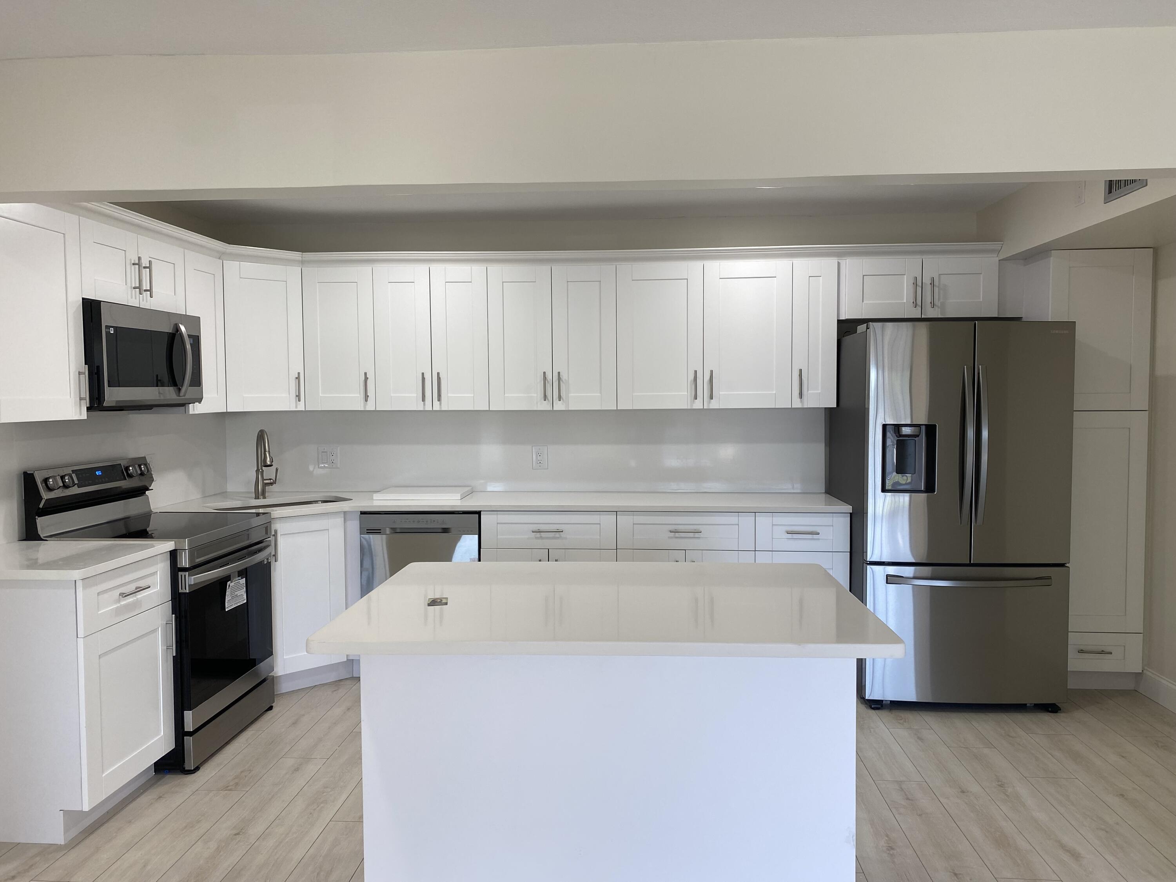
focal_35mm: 26
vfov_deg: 53.1
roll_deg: +0.4
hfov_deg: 67.3
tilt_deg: -3.4
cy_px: 441
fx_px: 883
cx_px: 588
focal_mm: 4.25
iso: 50
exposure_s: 1/120
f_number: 1.8
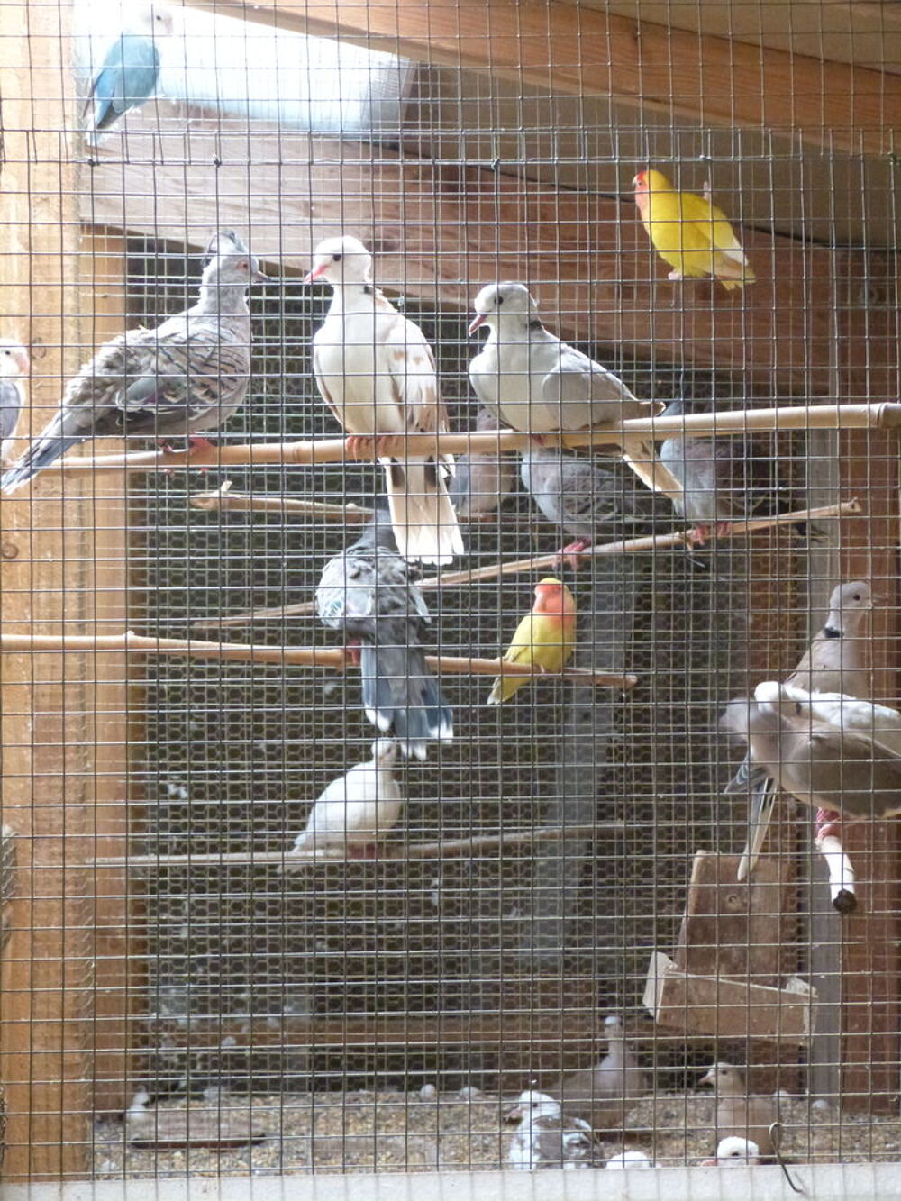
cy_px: 600
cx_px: 450
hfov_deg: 16.8
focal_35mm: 88
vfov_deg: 22.3
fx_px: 3054
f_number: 3.4
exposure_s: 1/50
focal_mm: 15.8
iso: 800
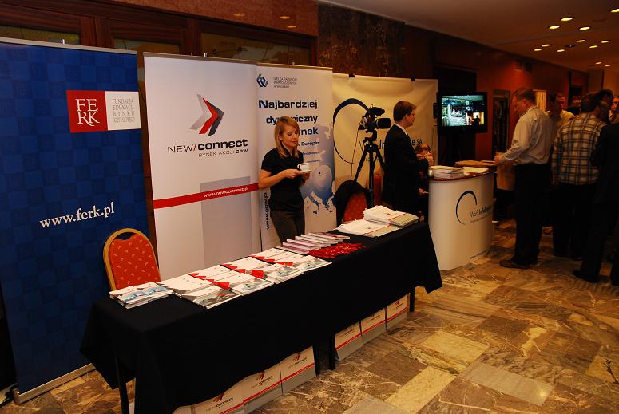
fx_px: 439
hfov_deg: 70.4
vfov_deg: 50.5
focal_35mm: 26
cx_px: 310
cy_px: 207
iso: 500
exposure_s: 1/40
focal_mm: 17
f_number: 4
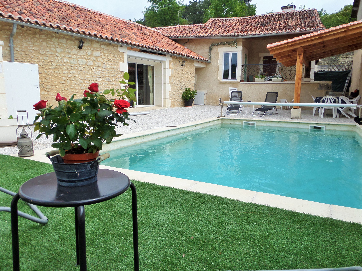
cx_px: 181
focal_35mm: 24
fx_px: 251
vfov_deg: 56.8
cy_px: 136
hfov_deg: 71.6
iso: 80
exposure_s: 1/500
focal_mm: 4
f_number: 4.2
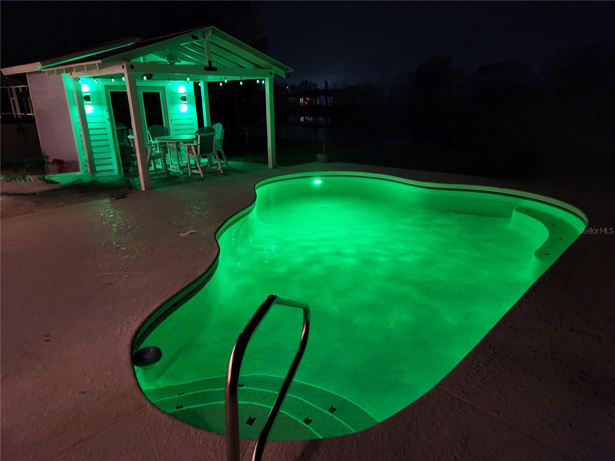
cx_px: 308
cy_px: 230
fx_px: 409
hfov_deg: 73.9
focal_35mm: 23
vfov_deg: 58.9
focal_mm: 5.4
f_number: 1.8
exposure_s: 1/24
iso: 1000
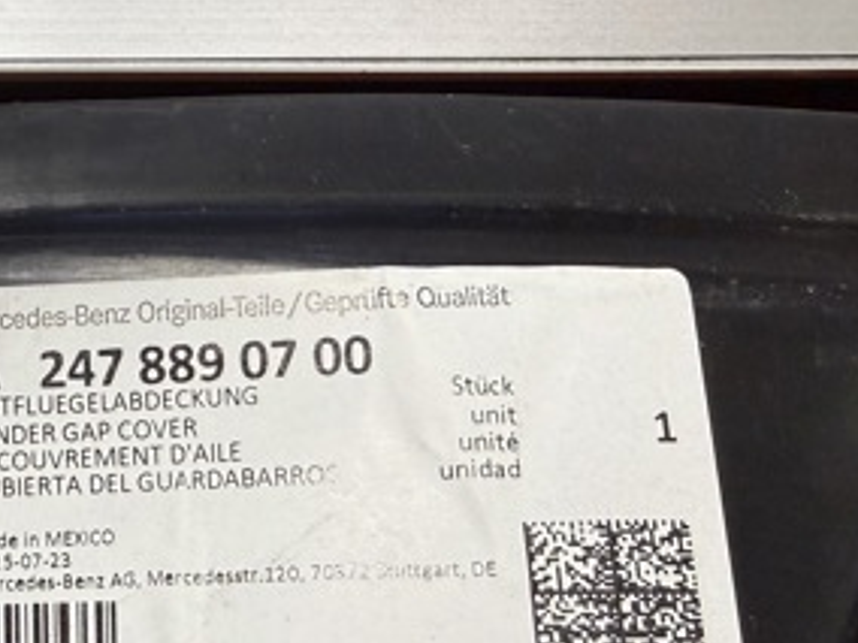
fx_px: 1338
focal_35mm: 54
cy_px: 403
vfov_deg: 26.9
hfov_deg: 34.0
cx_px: 121
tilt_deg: -80.0
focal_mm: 2.22
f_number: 2.2
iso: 200
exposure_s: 1/100
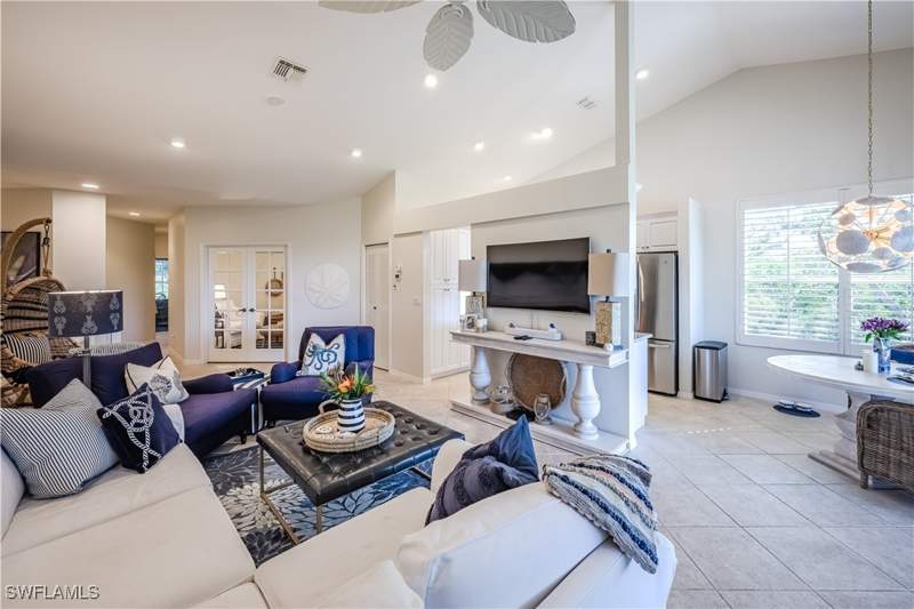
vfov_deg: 81.2
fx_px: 355
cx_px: 457
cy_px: 304
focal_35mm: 14
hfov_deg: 104.3
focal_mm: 14
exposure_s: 1/200
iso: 640
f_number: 10
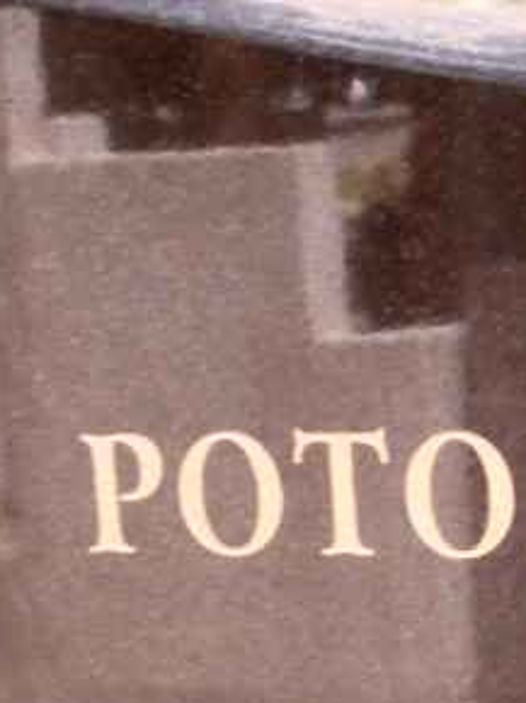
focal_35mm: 212
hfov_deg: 7.0
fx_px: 4302
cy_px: 1086
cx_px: 516
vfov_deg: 9.1
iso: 200
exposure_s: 1/45
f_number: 4
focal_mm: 10.3
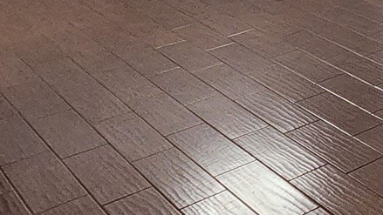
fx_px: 670
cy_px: -158
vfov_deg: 15.9
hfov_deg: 20.6
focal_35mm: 66
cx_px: 710
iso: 400
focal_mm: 2.2
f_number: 2.2
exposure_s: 1/60
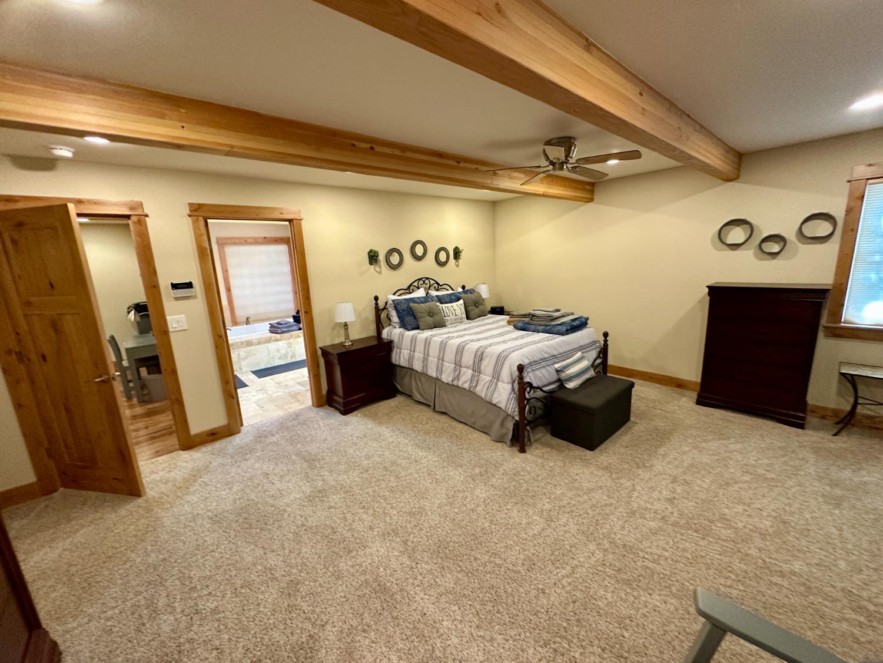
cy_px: 332
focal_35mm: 14
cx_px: 442
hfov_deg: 102.1
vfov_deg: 85.7
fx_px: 357
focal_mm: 2.22
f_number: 2.2
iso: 400
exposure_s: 1/60
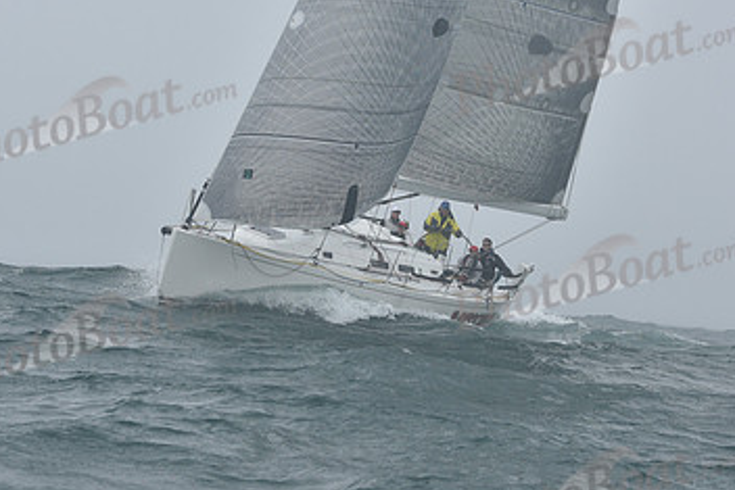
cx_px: 347
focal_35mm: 140
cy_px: 199
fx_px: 2859
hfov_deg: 14.6
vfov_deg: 9.8
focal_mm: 85
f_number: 5
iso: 320
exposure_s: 1/800
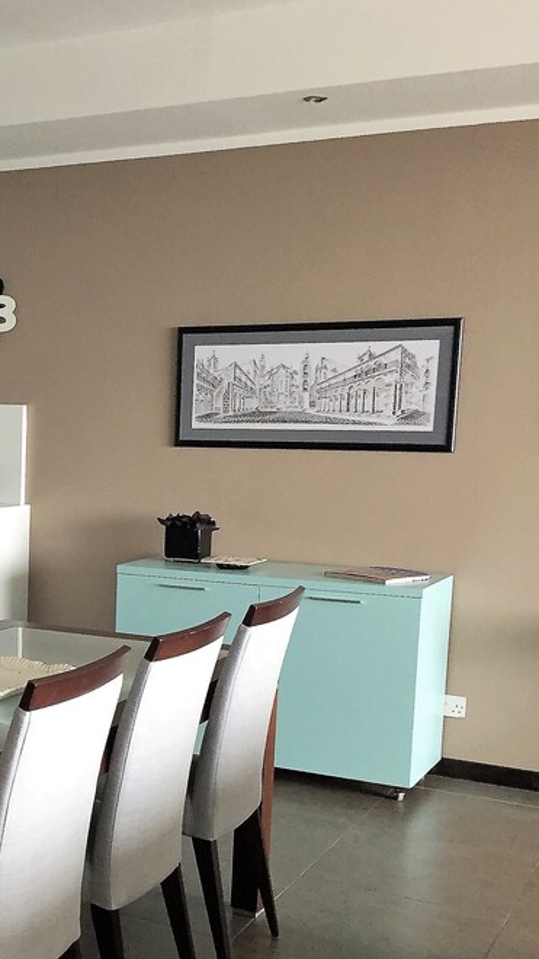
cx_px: -16
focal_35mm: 49
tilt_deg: -9.3
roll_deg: -0.9
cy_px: 618
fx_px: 1246
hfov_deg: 23.3
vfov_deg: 41.7
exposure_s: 1/33
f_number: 2.2
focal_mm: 4.15
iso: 160
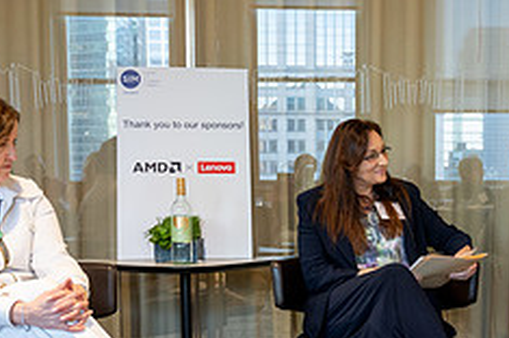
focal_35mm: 68
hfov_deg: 29.4
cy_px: 290
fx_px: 960
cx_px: 351
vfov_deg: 19.7
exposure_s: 1/50
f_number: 4
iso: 1600
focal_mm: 27.5
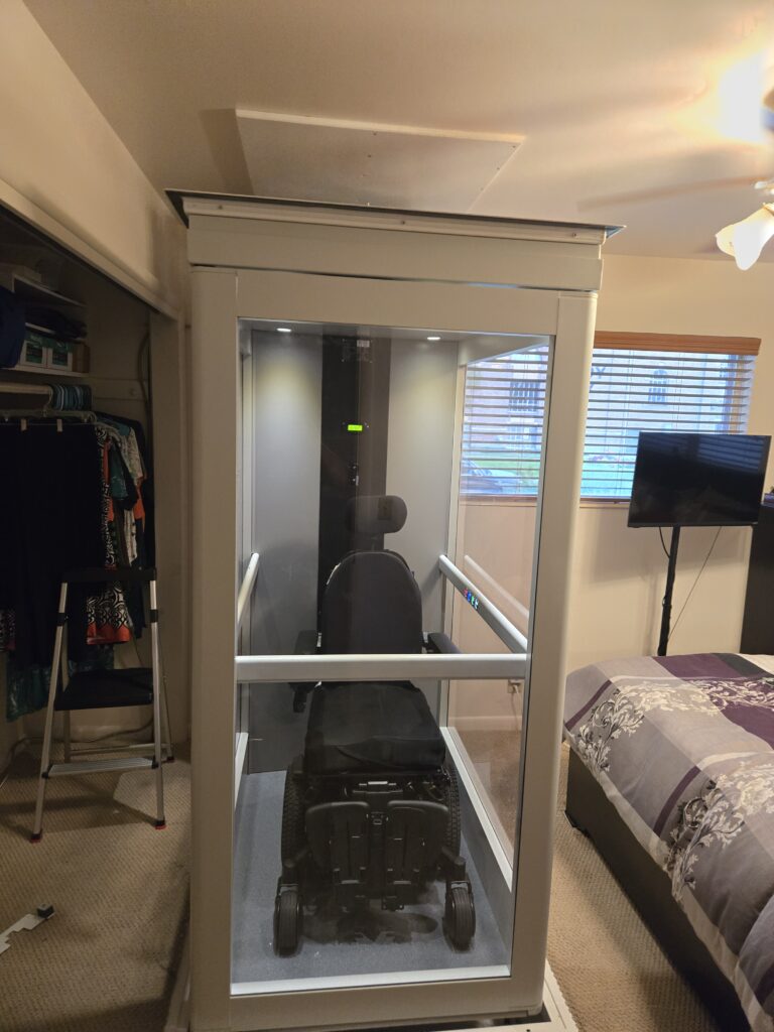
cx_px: 387
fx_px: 686
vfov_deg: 73.9
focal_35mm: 23
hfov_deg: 58.9
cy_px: 516
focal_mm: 5.4
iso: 640
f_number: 1.8
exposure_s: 1/120
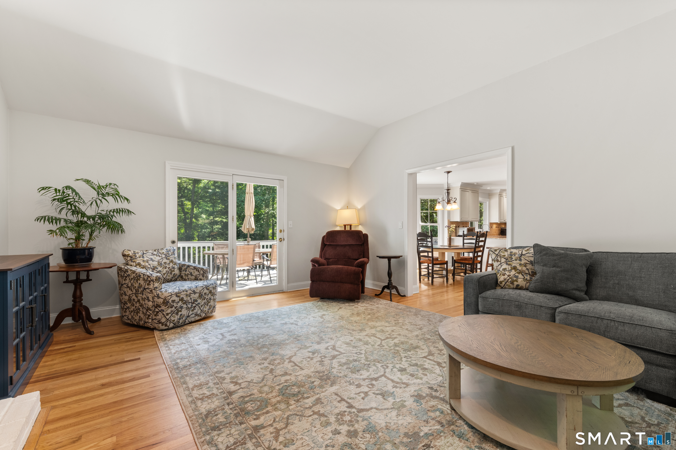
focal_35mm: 15
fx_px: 282
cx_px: 338
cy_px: 225
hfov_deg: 100.4
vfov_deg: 77.3
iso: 400
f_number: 11
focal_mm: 15
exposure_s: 1/2
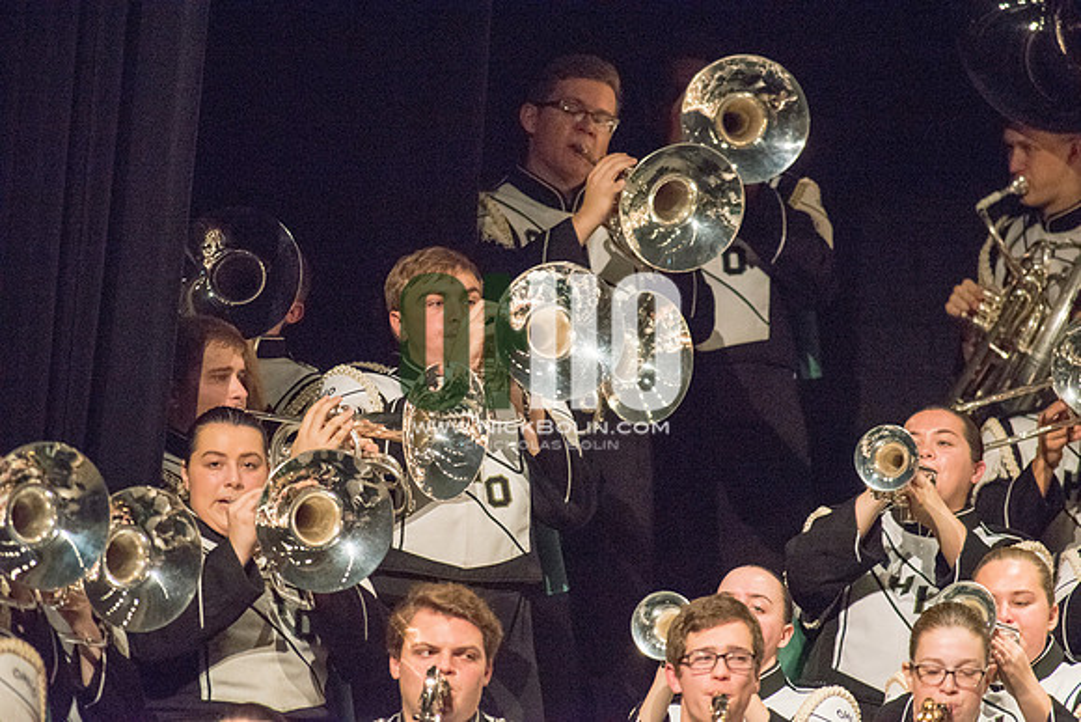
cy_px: 361
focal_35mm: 600
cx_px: 540
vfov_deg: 2.3
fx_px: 18020
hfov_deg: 3.4
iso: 4000
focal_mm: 600
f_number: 5.6
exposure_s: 1/320
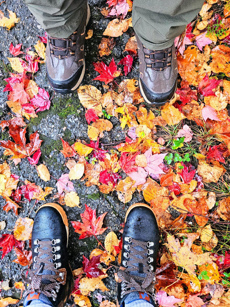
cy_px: 154
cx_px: 115
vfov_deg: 73.9
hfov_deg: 58.9
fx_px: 204
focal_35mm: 23
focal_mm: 5.4
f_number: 1.8
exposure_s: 1/170
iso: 640
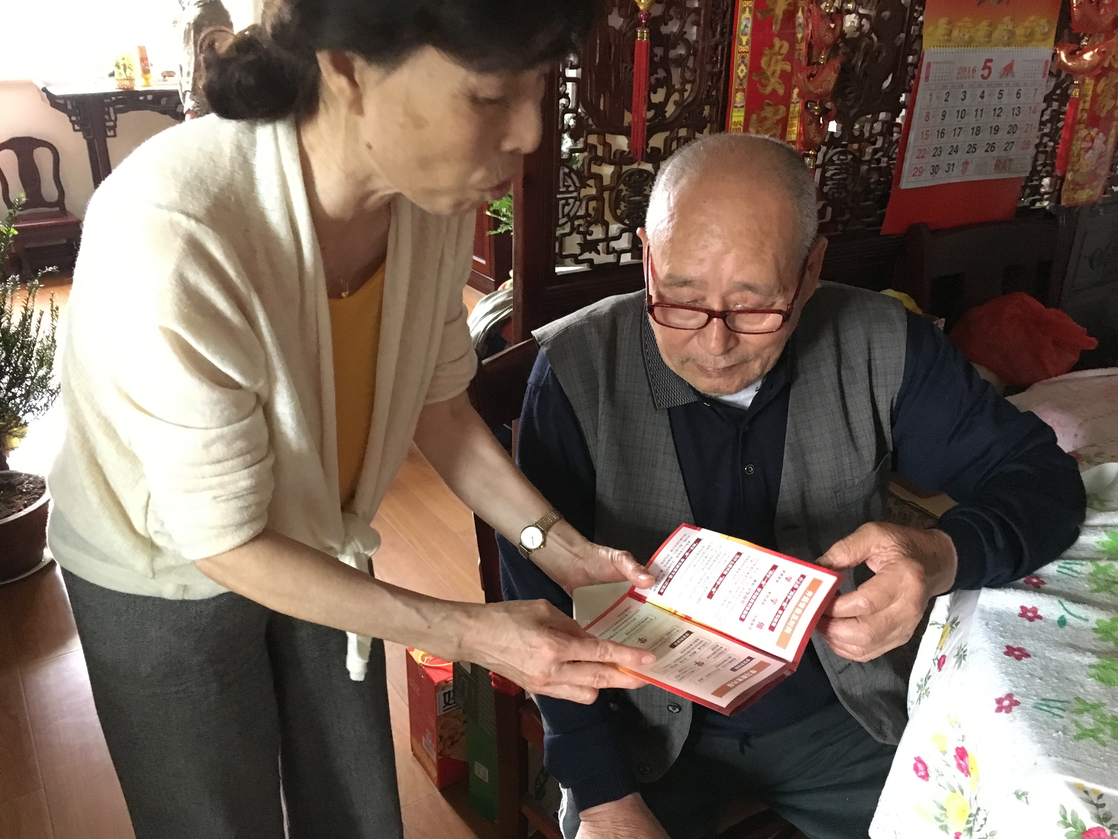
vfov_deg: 48.2
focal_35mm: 29
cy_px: 420
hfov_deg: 61.7
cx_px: 559
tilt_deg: -23.0
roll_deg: +0.7
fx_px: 937
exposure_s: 1/17
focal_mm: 4.15
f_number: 2.2
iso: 320
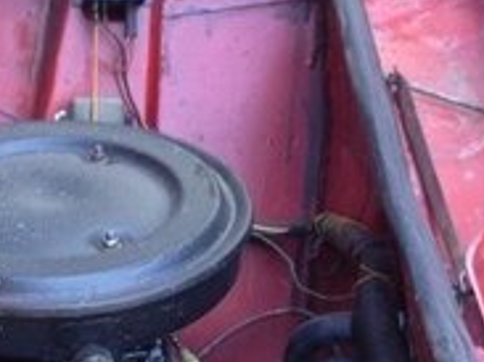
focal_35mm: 119
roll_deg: -3.1
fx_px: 1663
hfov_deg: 16.2
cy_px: 472
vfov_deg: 12.1
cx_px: -3
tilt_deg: -42.3
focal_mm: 4.12
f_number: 2.4
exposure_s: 1/20
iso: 64
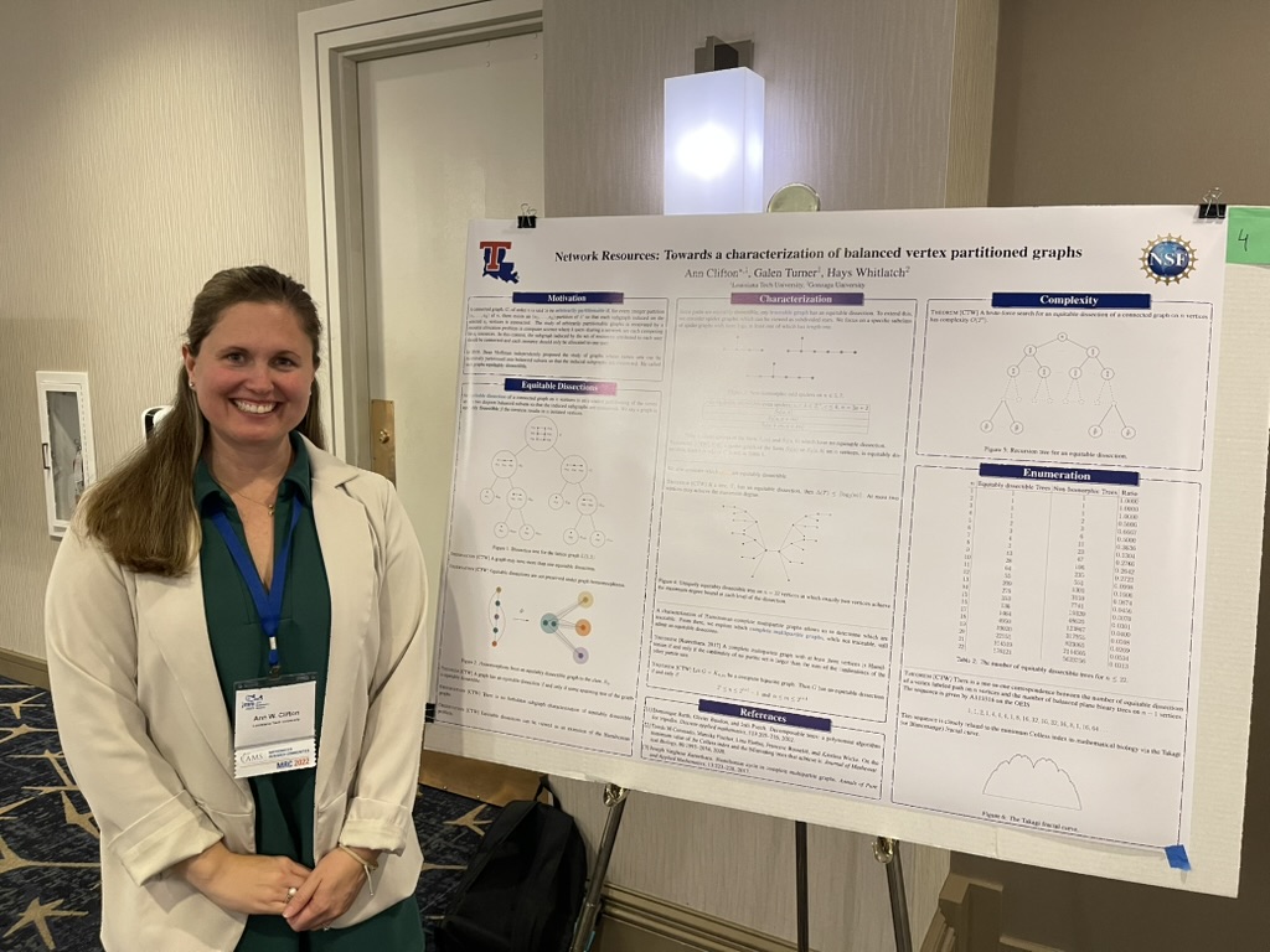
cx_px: 635
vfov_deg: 54.9
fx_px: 917
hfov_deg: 69.4
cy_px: 476
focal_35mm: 25
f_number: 1.6
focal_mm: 5.1
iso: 320
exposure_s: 1/60
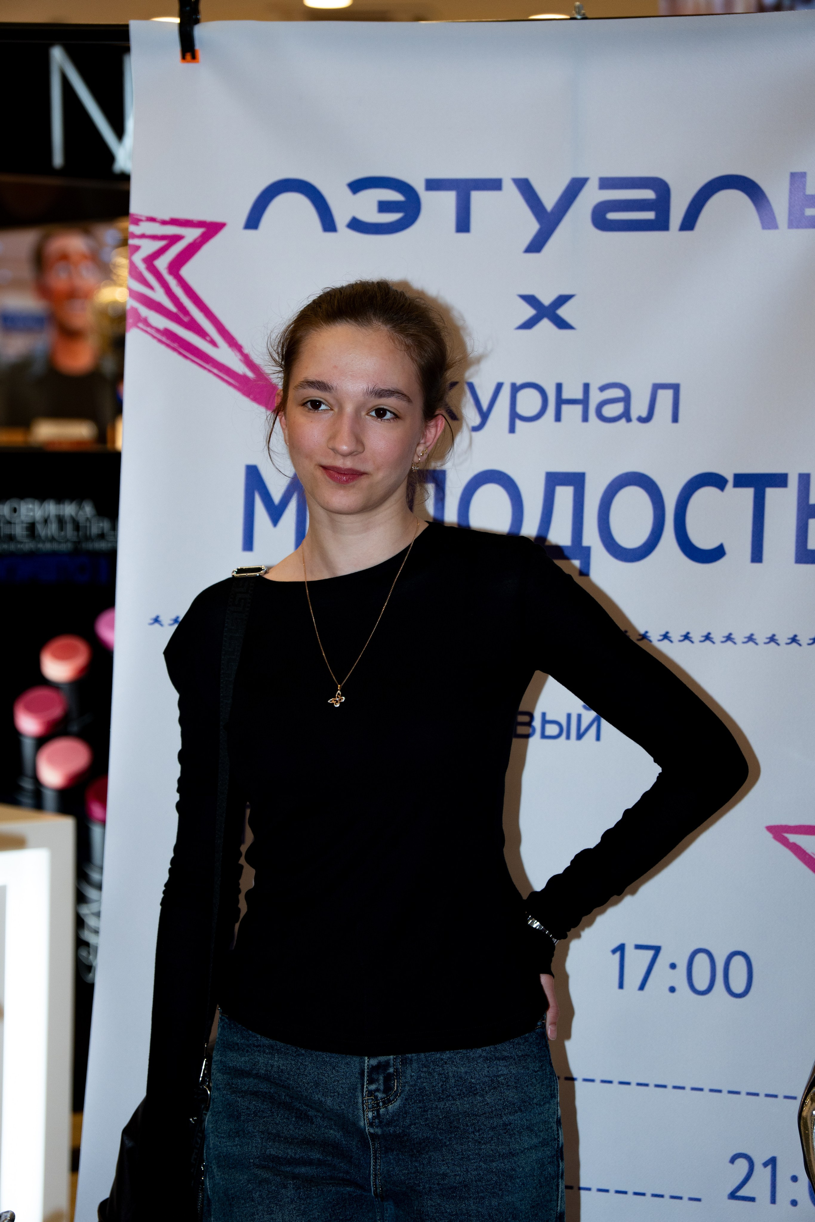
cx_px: 408
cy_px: 611
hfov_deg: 13.8
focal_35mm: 99
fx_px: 3362
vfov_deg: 20.6
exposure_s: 1/250
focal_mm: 66
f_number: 3.5
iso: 400
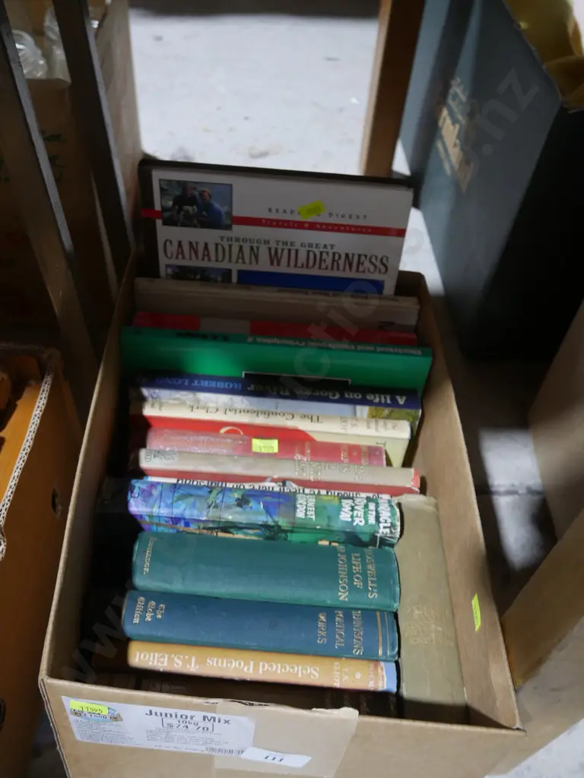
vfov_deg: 56.8
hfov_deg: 44.2
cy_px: 389
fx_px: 720
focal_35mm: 32
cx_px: 292
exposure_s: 1/60
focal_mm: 16
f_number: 3.6
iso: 800
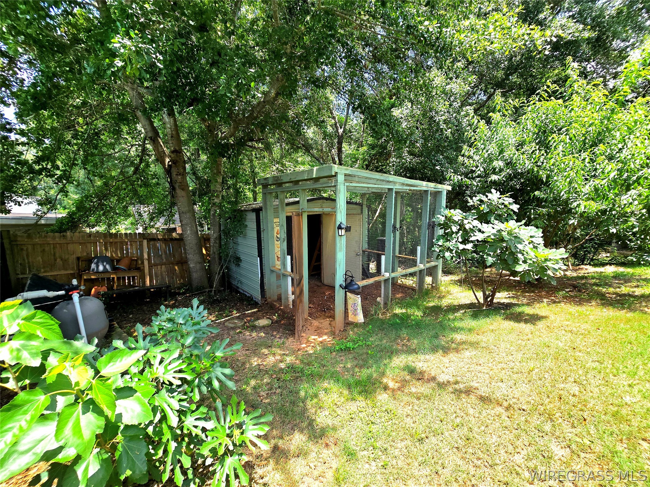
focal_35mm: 13
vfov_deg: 89.9
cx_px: 325
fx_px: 244
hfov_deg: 106.2
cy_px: 244
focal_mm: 2.2
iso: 50
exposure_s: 1/526
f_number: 2.2
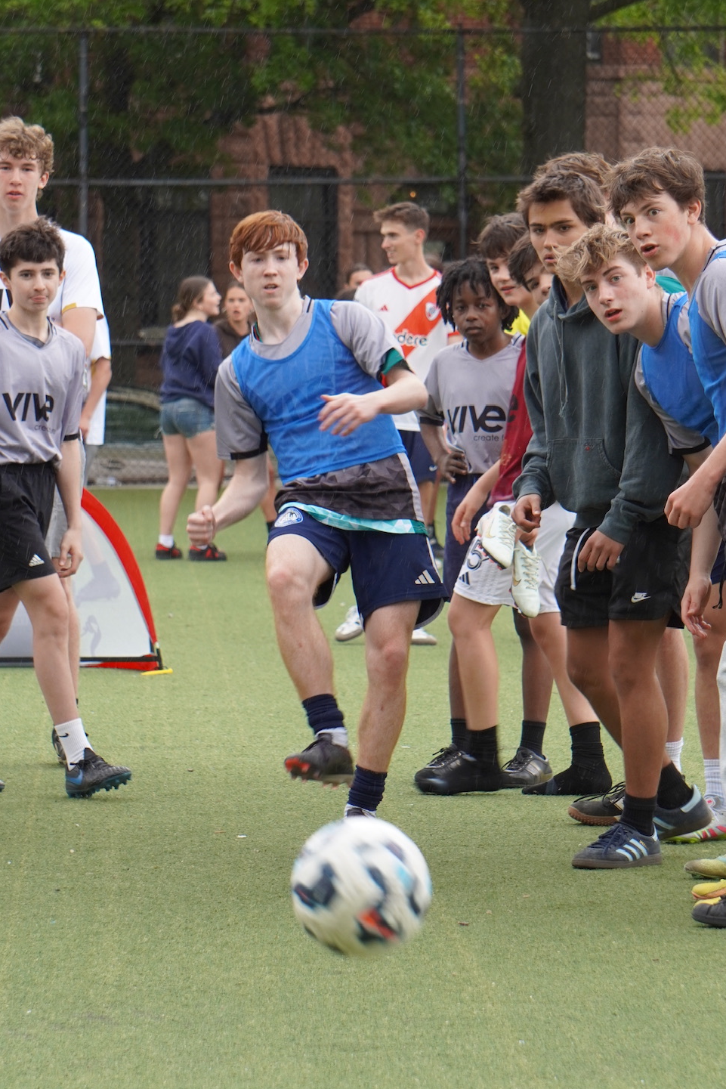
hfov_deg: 6.7
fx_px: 6163
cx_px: 396
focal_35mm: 204
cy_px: 536
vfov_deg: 10.1
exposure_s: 1/160
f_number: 5.6
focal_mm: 85
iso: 320
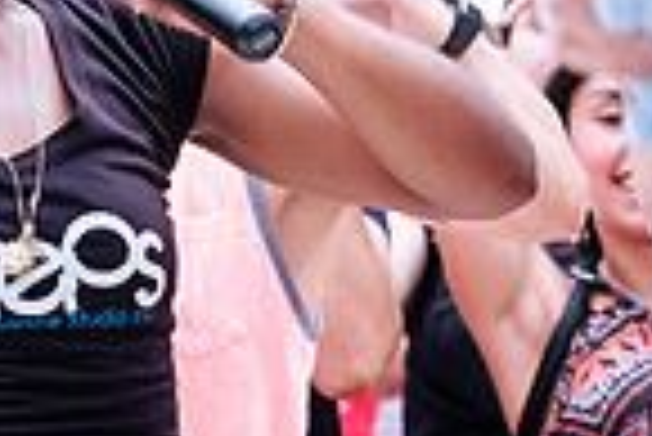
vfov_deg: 3.1
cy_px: 142
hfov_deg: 4.6
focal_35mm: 447
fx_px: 8104
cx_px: 220
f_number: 3.2
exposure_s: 1/400
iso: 200
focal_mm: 74.4
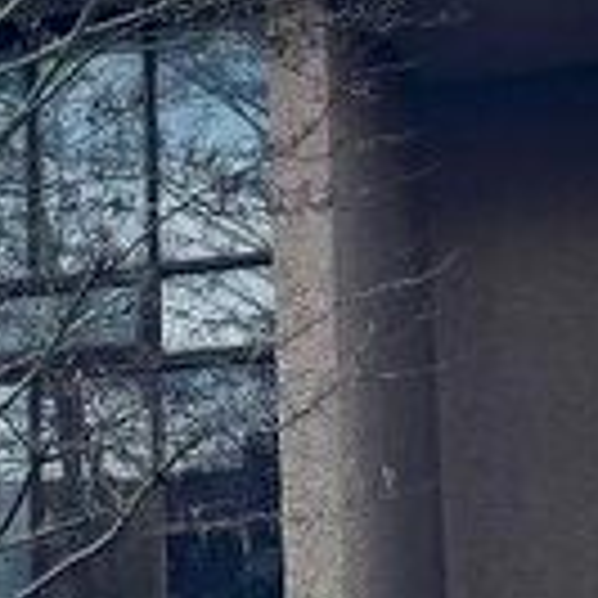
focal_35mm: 121
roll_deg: +1.2
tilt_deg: +13.7
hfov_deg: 14.2
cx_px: 36
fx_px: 2365
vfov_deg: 14.4
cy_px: 348
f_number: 1.6
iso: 50
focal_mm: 5.1
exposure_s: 1/1923
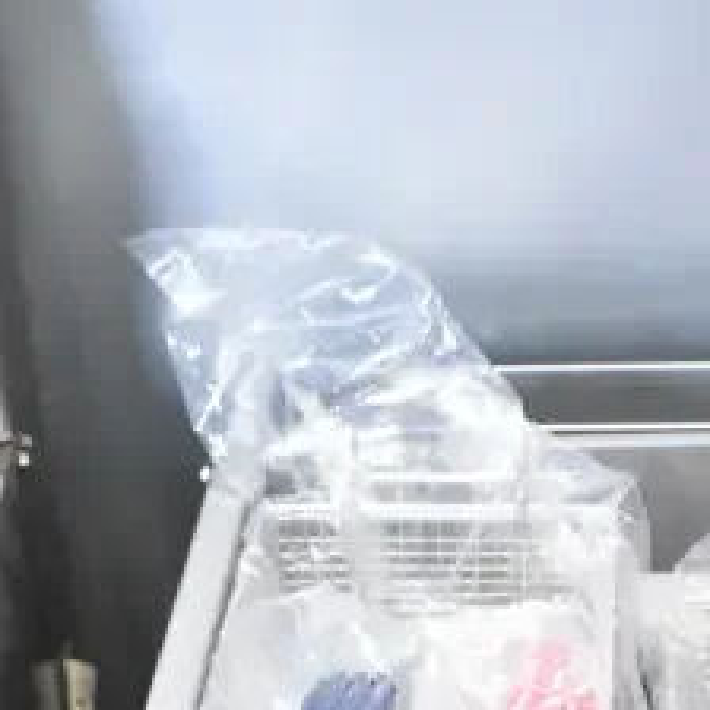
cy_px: 1222
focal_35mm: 125
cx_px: 662
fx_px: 2901
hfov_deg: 13.8
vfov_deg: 12.8
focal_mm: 24
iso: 6400
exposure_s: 1/200
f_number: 7.1
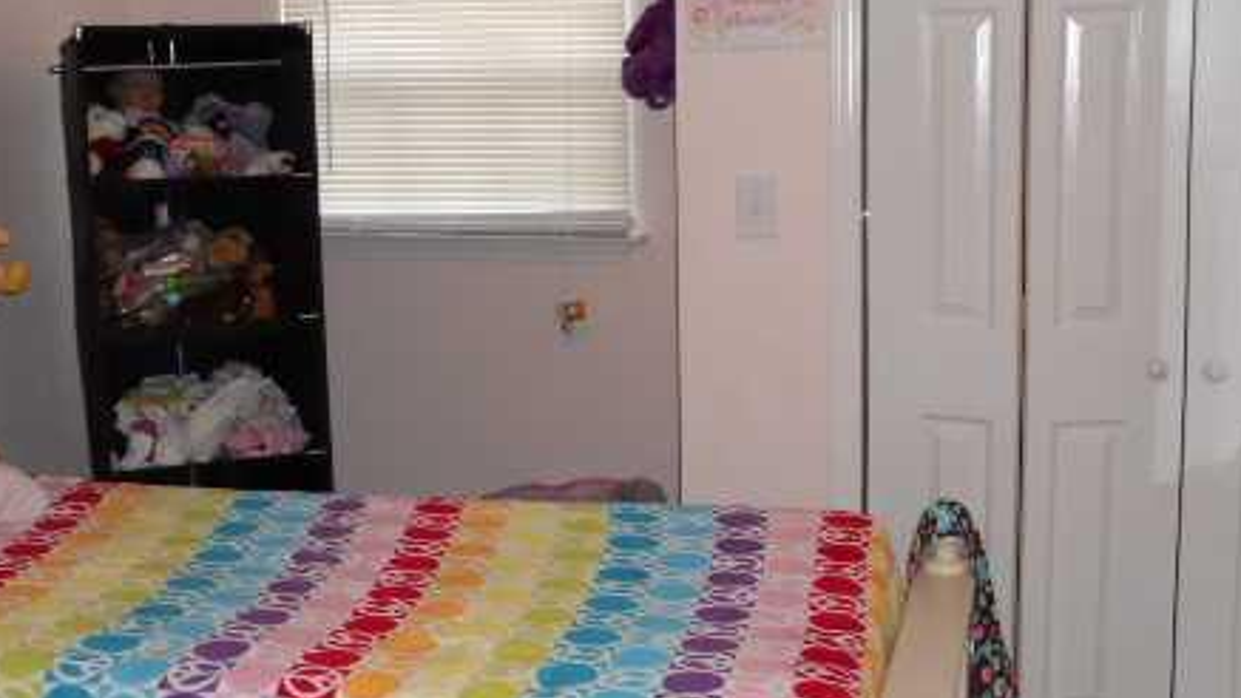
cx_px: 622
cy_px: 352
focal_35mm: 51
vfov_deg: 23.5
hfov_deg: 40.6
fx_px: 1679
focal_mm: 5.8
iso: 200
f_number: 3.5
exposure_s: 1/25
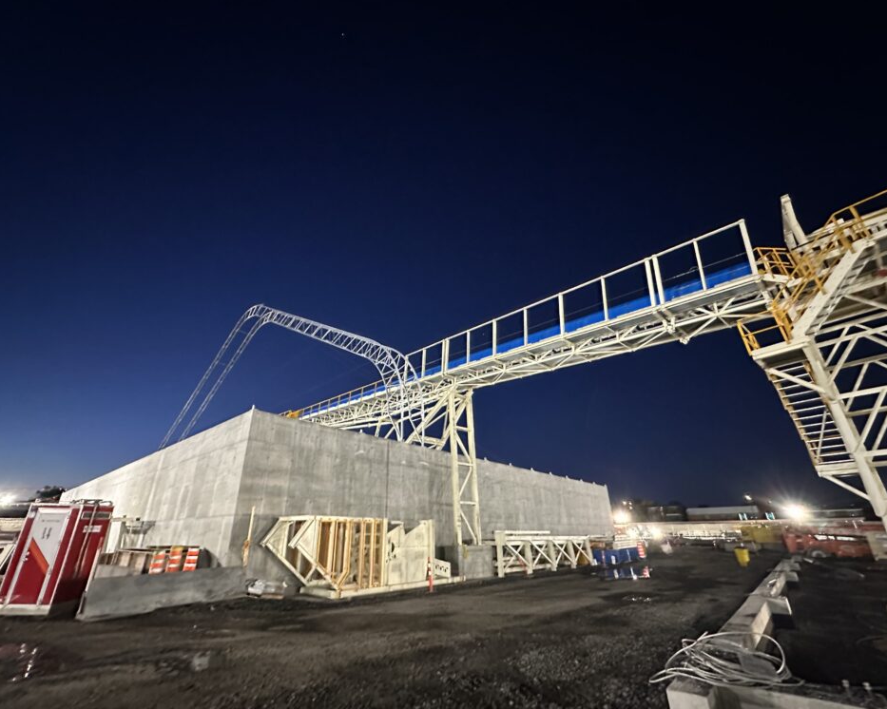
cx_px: 423
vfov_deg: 84.0
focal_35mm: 15
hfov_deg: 96.7
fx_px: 394
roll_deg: +1.1
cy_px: 359
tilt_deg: +24.1
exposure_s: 1/30
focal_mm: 2.22
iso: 1000
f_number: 2.2
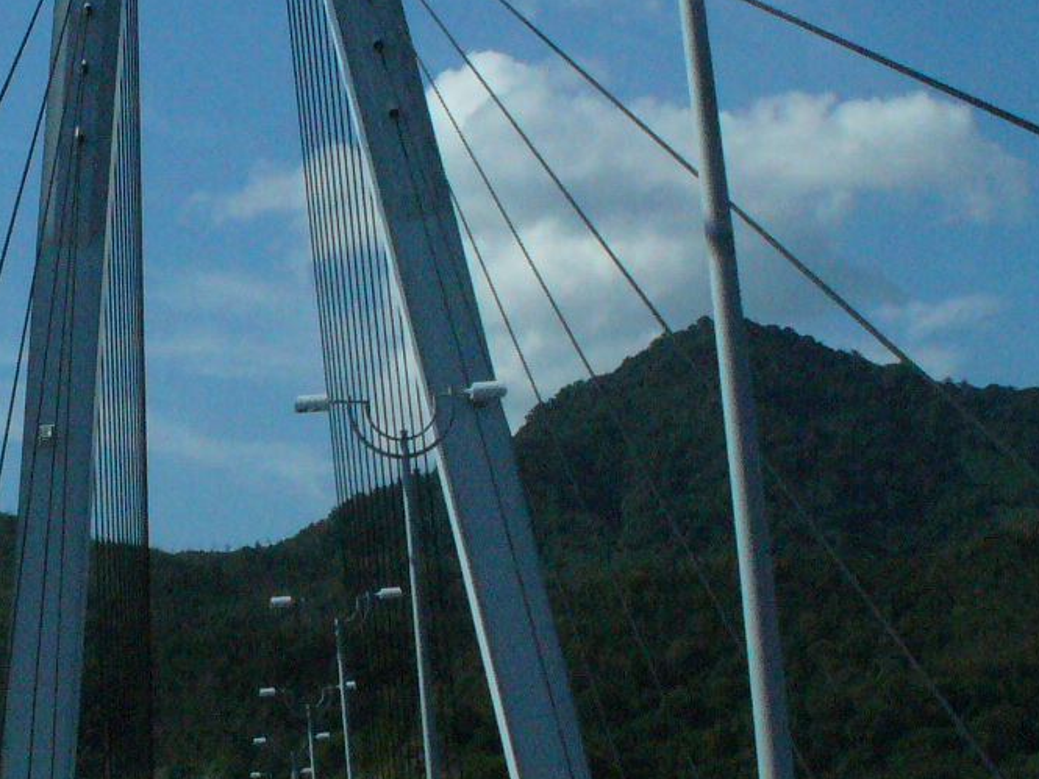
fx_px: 2672
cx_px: 198
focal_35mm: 89
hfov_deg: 21.7
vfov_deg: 16.6
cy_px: 521
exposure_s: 1/2000
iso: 400
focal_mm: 6.1
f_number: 5.6
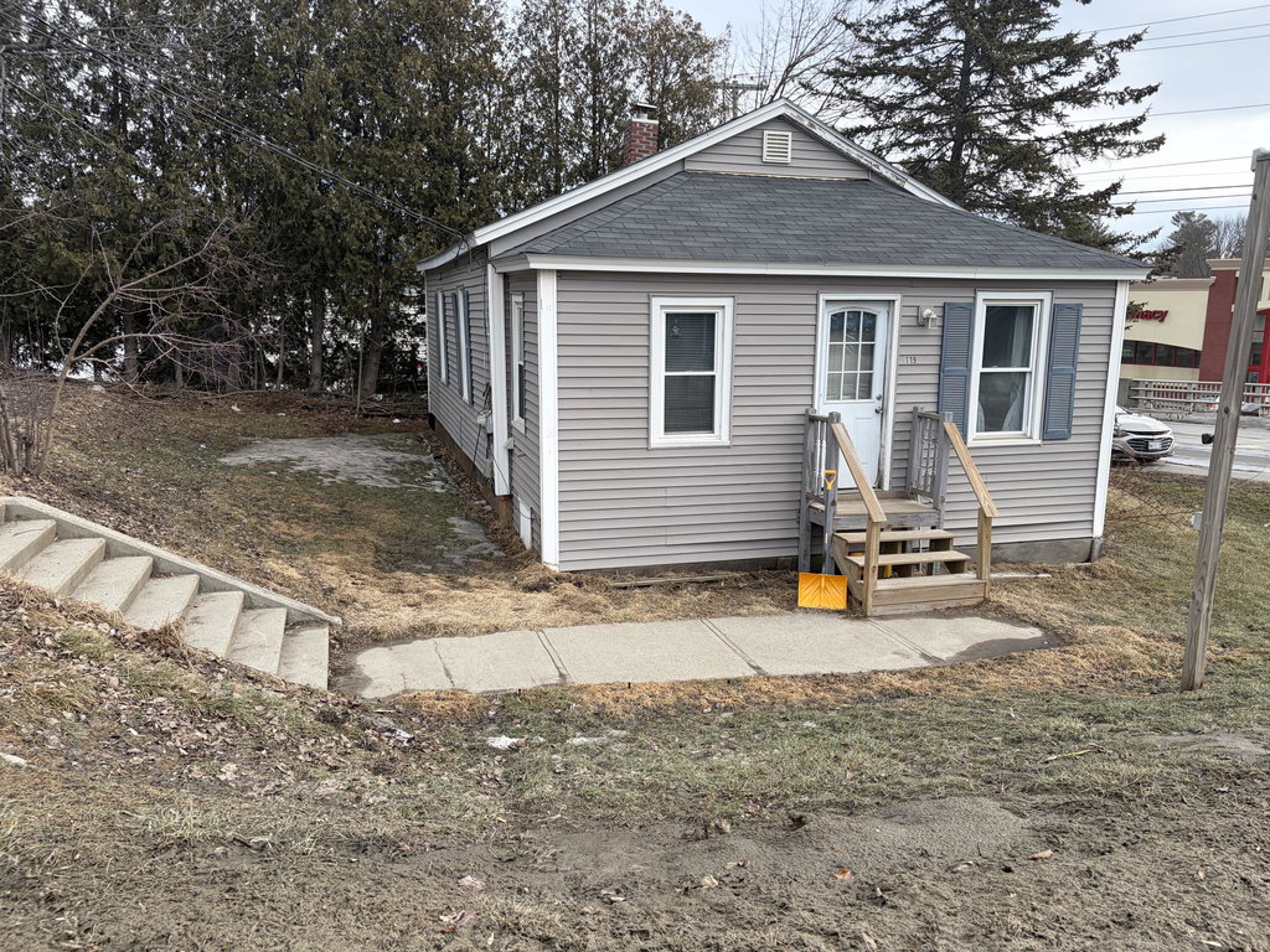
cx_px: 635
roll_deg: -0.7
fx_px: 954
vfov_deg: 53.1
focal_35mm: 26
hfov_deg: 67.3
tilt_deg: -10.1
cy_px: 476
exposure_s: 1/1364
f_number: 1.6
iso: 64
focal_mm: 5.96
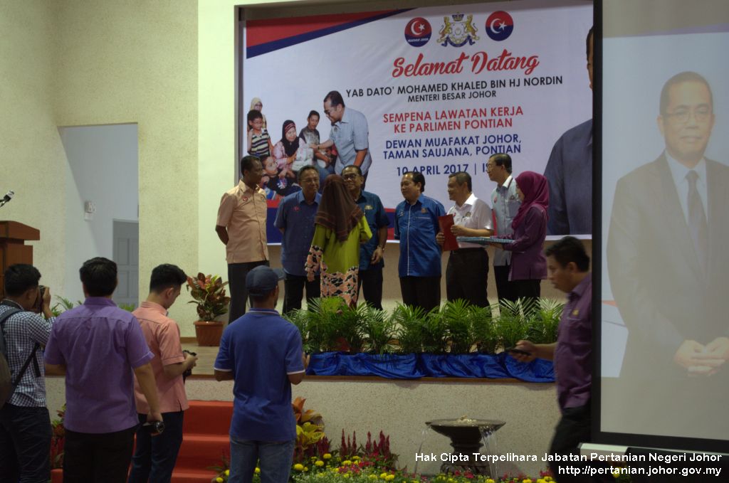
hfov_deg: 24.7
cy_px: 242
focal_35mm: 82
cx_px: 364
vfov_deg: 16.5
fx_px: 1668
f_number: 5.6
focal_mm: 55
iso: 800
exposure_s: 1/50
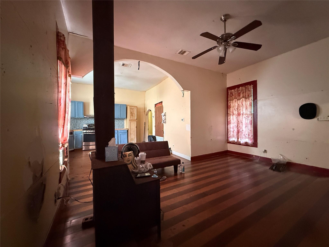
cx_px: 164
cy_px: 124
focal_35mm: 14
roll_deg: +0.1
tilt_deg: +0.2
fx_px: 133
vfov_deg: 85.7
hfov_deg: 102.1
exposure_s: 1/60
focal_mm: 2.22
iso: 1000
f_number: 2.2
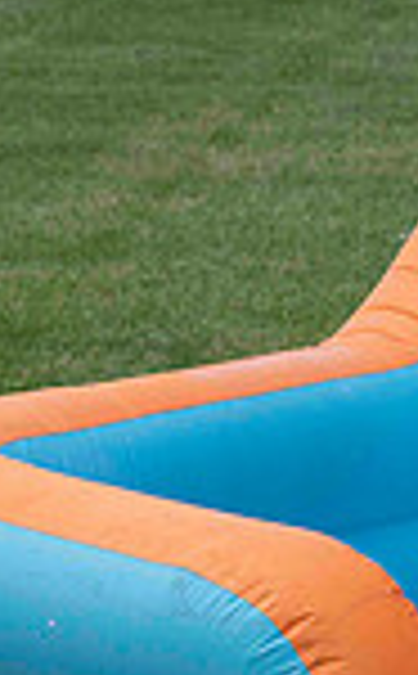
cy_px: 185
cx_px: 1192
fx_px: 6655
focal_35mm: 363
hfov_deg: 3.5
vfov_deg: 5.8
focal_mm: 85
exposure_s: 1/1000
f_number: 8
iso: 400
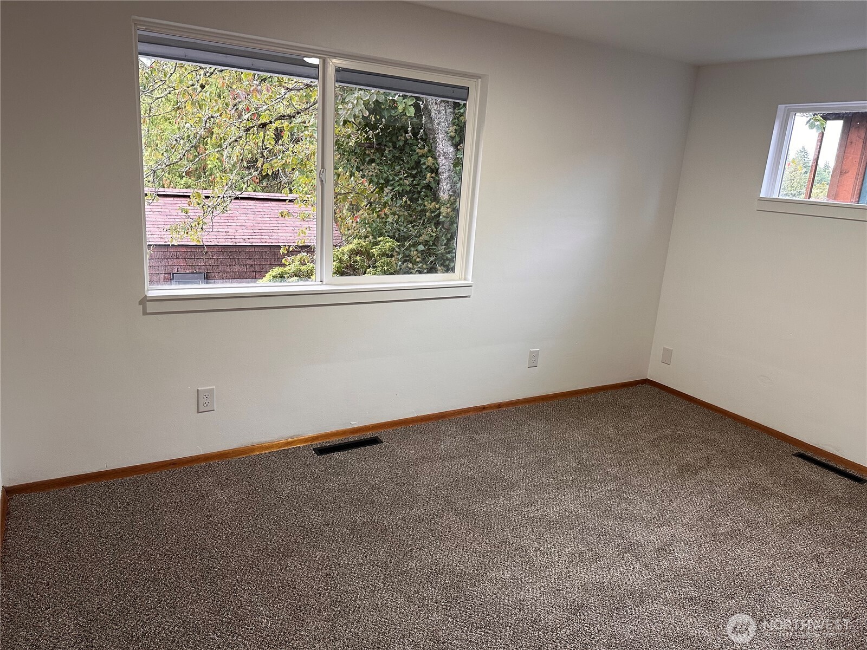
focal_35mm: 24
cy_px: 325
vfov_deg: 56.8
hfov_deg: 71.6
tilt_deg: -14.3
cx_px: 434
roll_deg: -4.2
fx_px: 601
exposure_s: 1/120
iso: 200
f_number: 1.78
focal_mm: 6.86
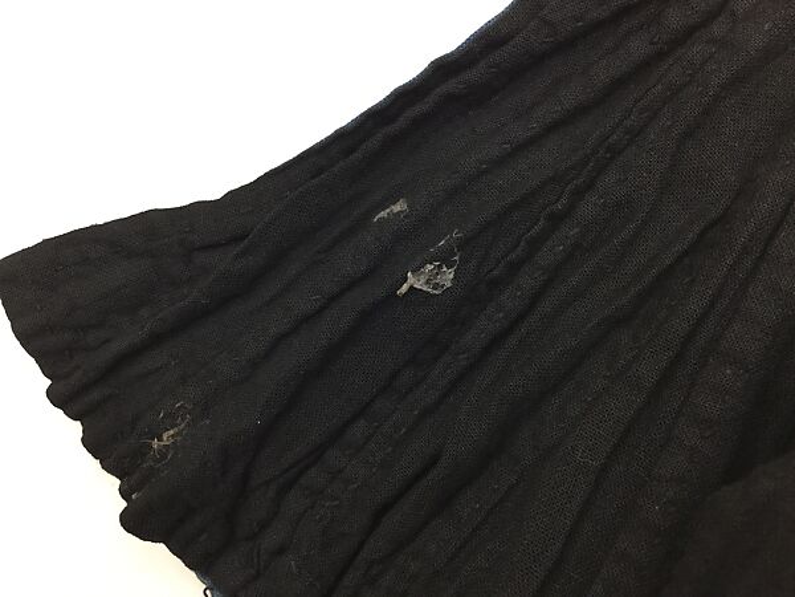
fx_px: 712
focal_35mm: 31
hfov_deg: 58.4
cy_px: 298
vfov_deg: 45.4
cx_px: 398
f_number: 2.4
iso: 64
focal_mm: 3.3
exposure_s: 1/30
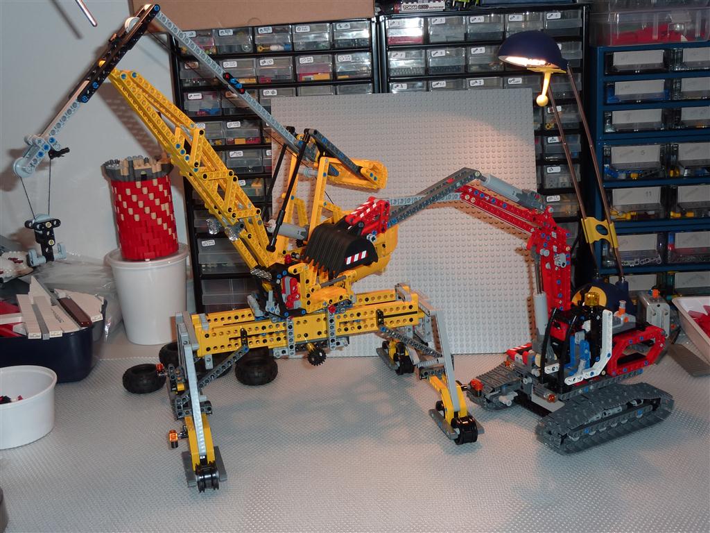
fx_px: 861
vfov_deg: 34.3
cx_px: 355
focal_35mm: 42
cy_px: 266
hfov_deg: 44.8
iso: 100
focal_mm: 6.9
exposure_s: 1/30
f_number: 3.7
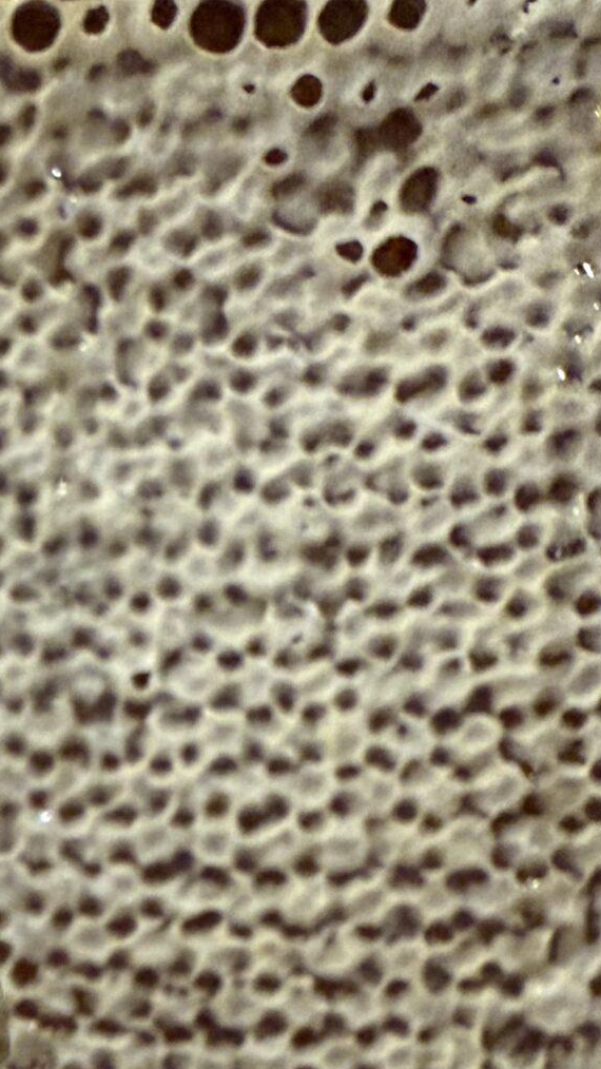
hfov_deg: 16.0
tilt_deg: -8.7
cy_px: 1203
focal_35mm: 66
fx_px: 1871
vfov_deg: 28.7
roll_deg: -0.9
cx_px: -407
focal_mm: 2.22
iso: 640
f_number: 2.2
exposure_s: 1/50
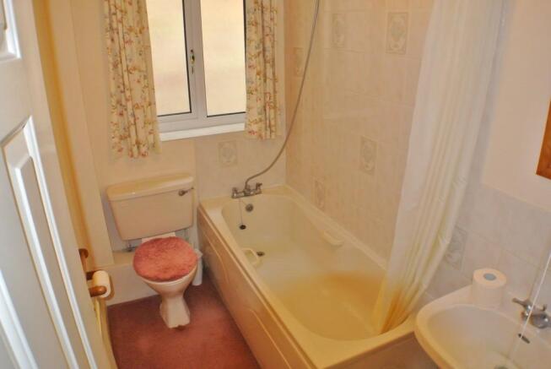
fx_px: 521
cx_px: 276
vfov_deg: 39.0
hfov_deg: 55.7
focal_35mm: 34
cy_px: 184
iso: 1400
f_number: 3.8
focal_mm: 12.7
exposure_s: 1/60
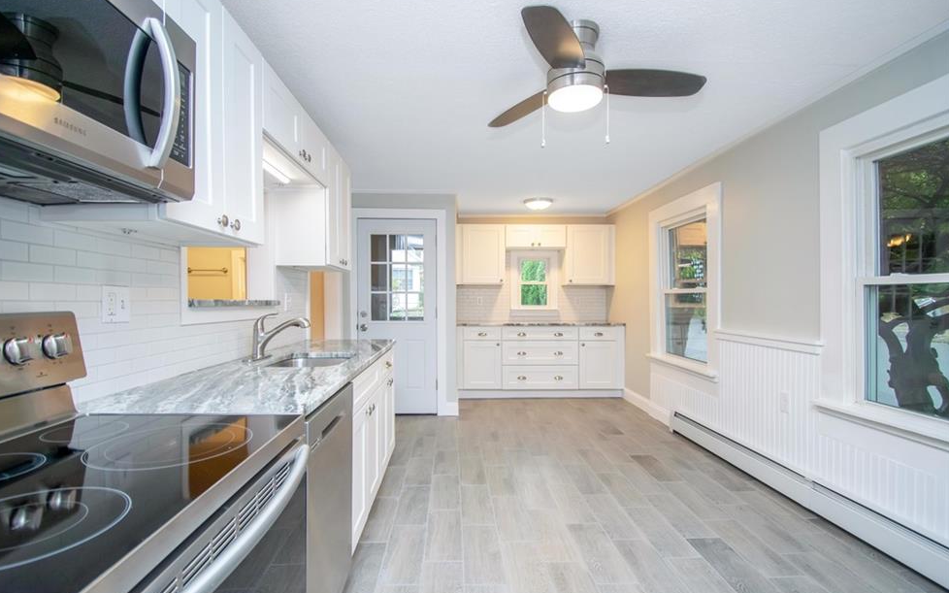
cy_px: 317
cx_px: 455
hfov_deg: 97.8
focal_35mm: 16
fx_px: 414
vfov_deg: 71.1
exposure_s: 1/100
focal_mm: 10
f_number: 5
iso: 800
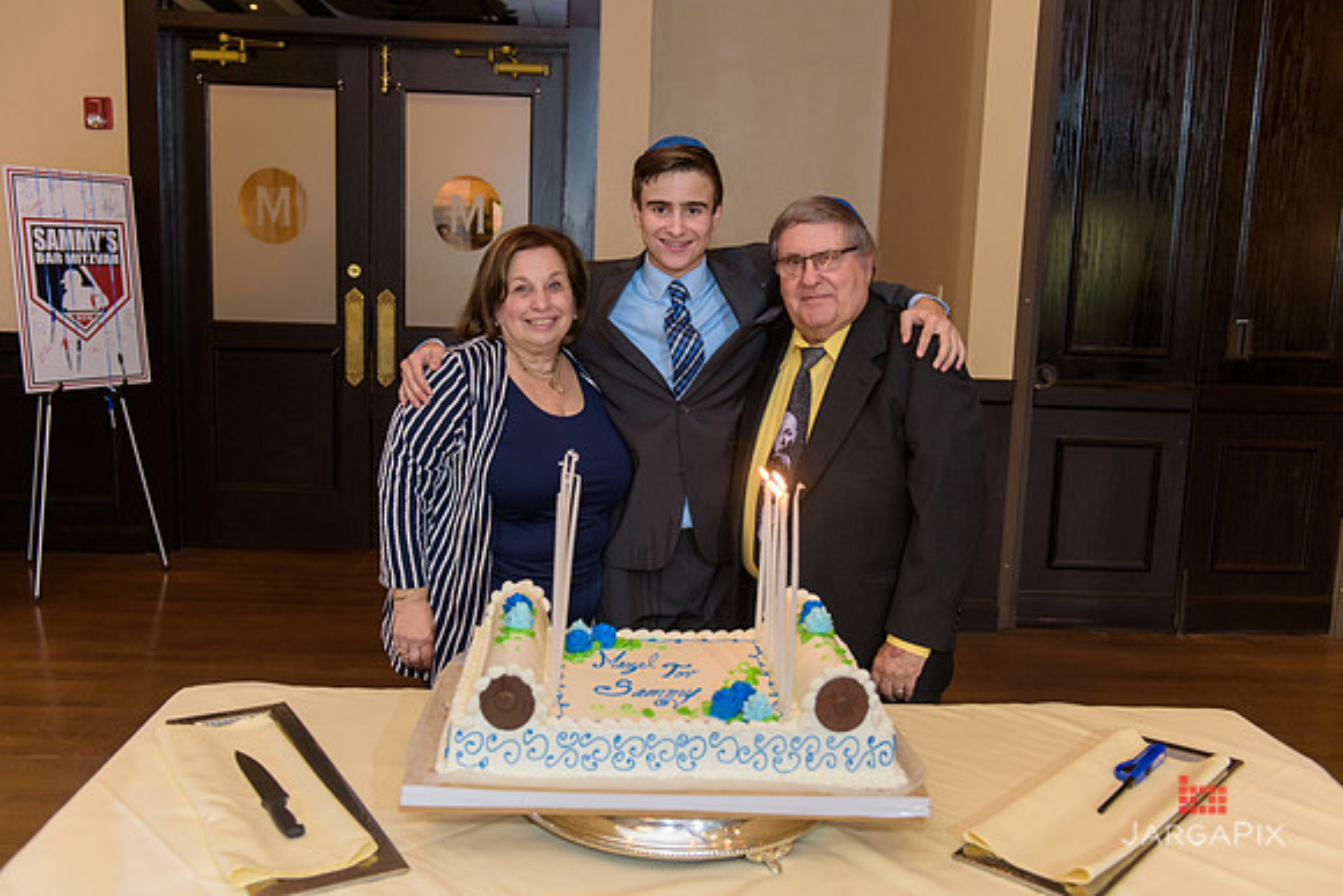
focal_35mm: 32
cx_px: 672
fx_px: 1194
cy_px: 448
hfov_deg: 58.7
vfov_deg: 41.1
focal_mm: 32
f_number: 3.2
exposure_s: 1/125
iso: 1600
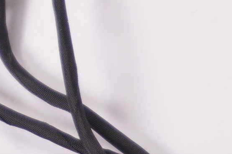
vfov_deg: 3.4
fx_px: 2613
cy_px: 80
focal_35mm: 406
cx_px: -23
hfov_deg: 5.1
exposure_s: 1/160
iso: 250
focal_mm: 50
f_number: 5.6
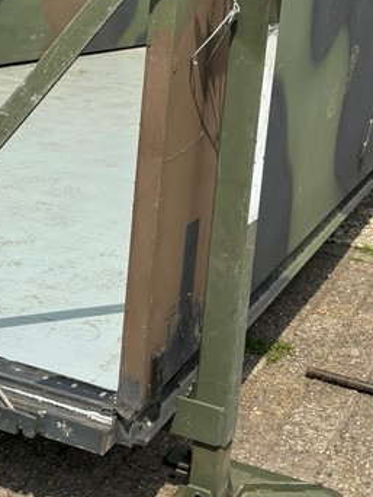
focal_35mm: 62
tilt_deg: -12.9
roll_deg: -6.2
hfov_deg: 23.6
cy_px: 131
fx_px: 891
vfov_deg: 30.7
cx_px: 168
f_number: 1.6
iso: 50
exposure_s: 1/2242
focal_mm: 5.96
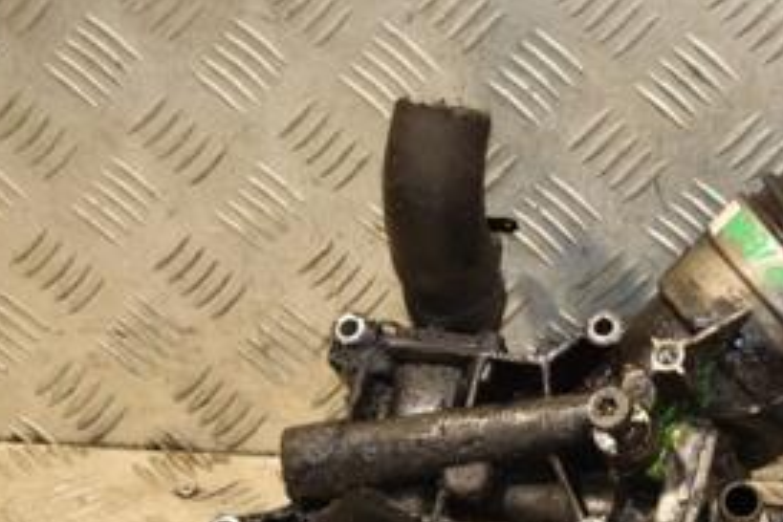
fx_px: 2871
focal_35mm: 132
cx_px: 823
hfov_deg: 15.2
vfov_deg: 10.4
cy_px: 293
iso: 800
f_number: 4.8
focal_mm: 40
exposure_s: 1/160
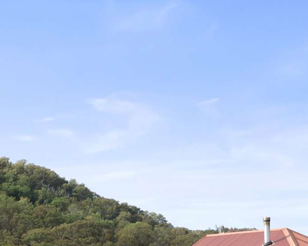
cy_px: 279
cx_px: 278
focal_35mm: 110
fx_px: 1002
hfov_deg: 17.2
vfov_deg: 13.7
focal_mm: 28
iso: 125
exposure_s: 1/250
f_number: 8
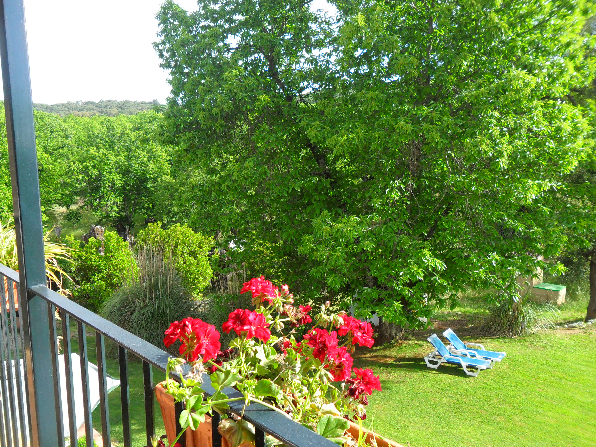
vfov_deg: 49.7
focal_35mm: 28
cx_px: 291
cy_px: 224
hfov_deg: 63.4
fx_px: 482
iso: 100
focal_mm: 4.9
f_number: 3.5
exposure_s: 1/250
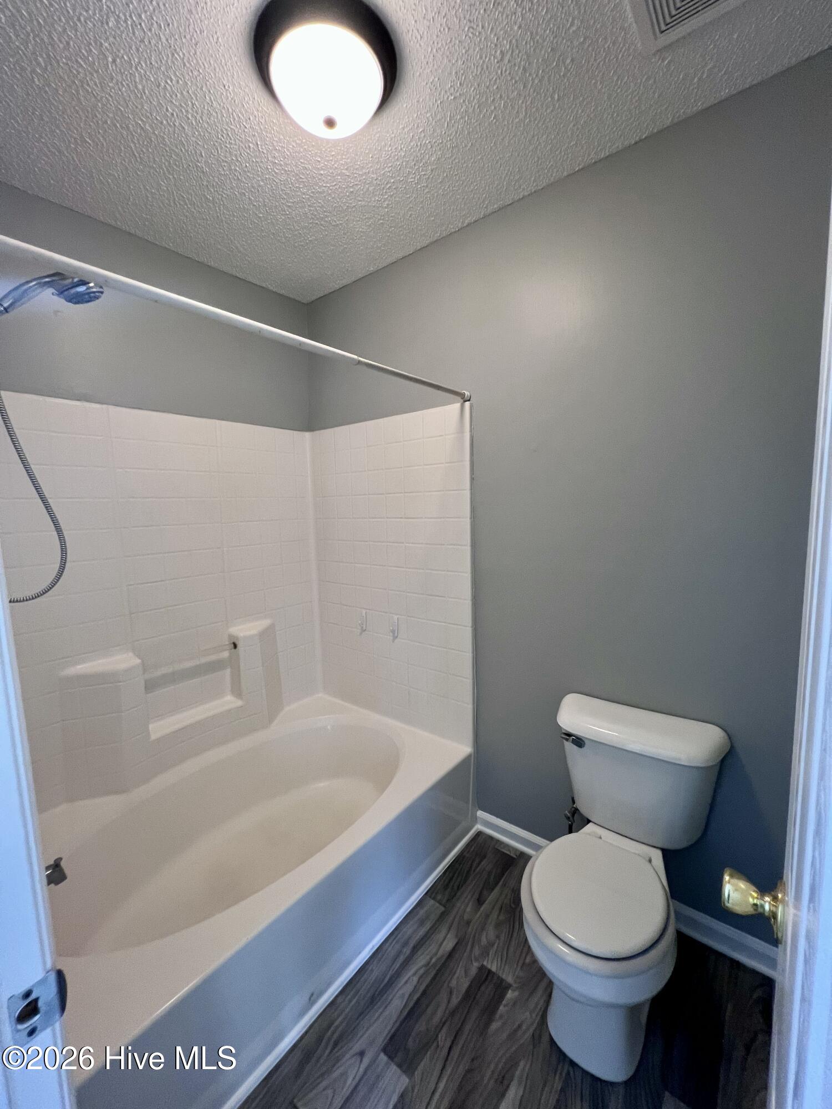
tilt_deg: -4.9
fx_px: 417
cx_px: 416
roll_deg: +1.9
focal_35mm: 13
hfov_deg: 89.9
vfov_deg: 106.2
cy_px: 554
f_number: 1.8
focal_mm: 1.57
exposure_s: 1/60
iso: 200
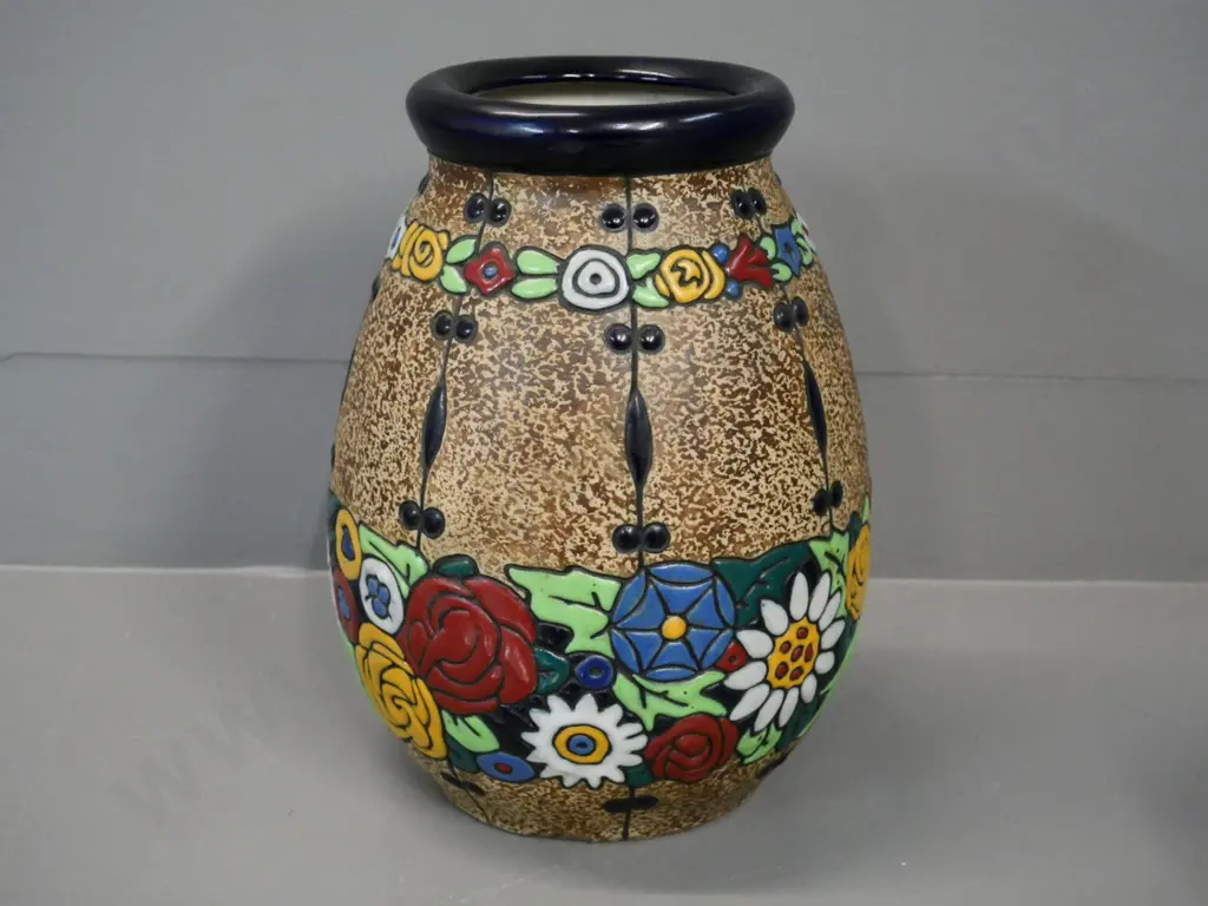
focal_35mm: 50
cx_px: 604
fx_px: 1745
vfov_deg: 29.1
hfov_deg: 38.2
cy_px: 453
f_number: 5
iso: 3200
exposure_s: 1/100
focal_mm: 25
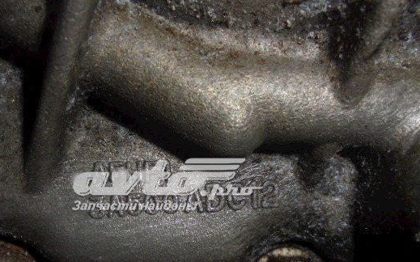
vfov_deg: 36.7
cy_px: 183
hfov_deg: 56.2
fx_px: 389
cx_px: 165
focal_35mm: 34
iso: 200
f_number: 11.5
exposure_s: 1/30
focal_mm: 4.6
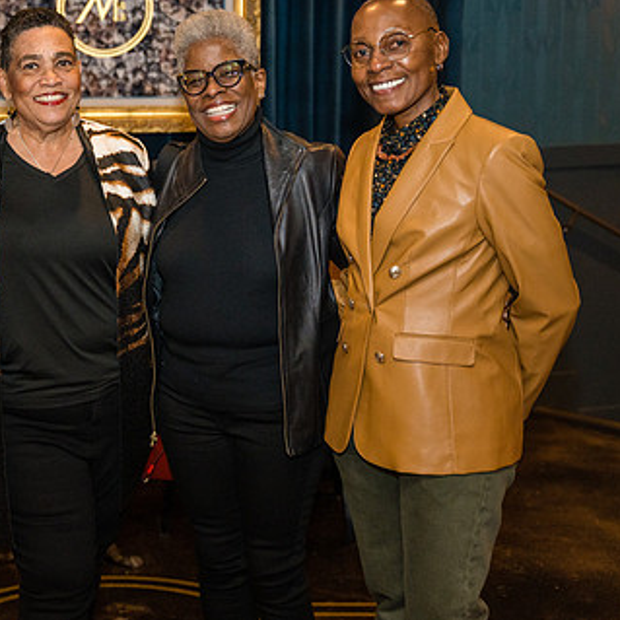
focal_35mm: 71
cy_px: 248
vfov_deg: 24.3
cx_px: 79
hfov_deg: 23.8
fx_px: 1439
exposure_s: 1/125
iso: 4000
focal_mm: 43.9
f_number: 2.8
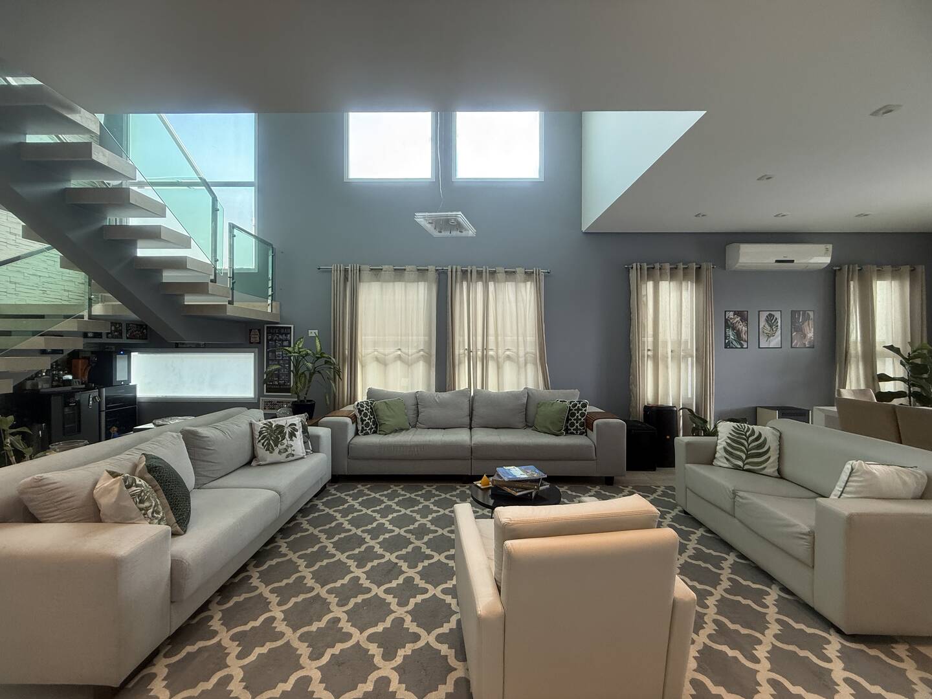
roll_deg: -0.3
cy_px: 350
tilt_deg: +0.0
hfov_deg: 102.1
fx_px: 377
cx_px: 466
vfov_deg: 85.7
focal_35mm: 14
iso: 200
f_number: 2.2
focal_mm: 2.22
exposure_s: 1/99
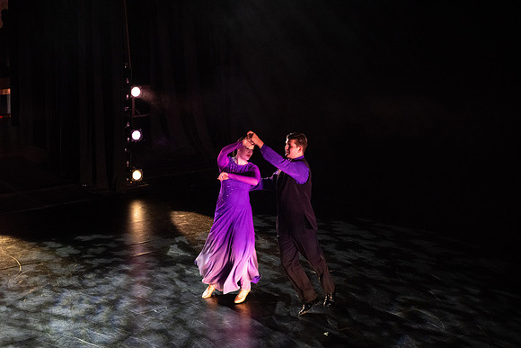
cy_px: 174
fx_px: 1013
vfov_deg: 19.5
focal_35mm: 70
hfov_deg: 28.8
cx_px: 260
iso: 8000
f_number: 4
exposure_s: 1/125
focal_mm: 70
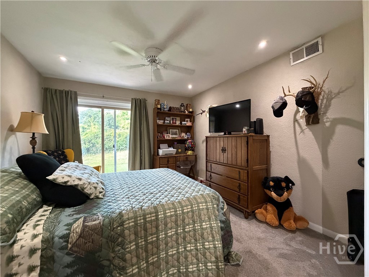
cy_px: 138
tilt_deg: -1.0
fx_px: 149
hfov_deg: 102.1
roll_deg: +0.5
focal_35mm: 14
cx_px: 184
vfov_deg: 85.7
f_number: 2.2
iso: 800
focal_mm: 2.22
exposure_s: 1/60
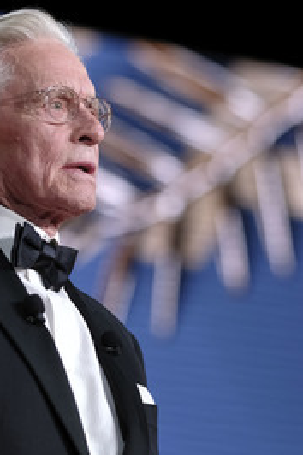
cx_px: 68
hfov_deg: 6.0
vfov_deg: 9.0
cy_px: 241
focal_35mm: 229
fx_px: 2895
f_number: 2
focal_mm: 90
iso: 1600
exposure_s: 1/400
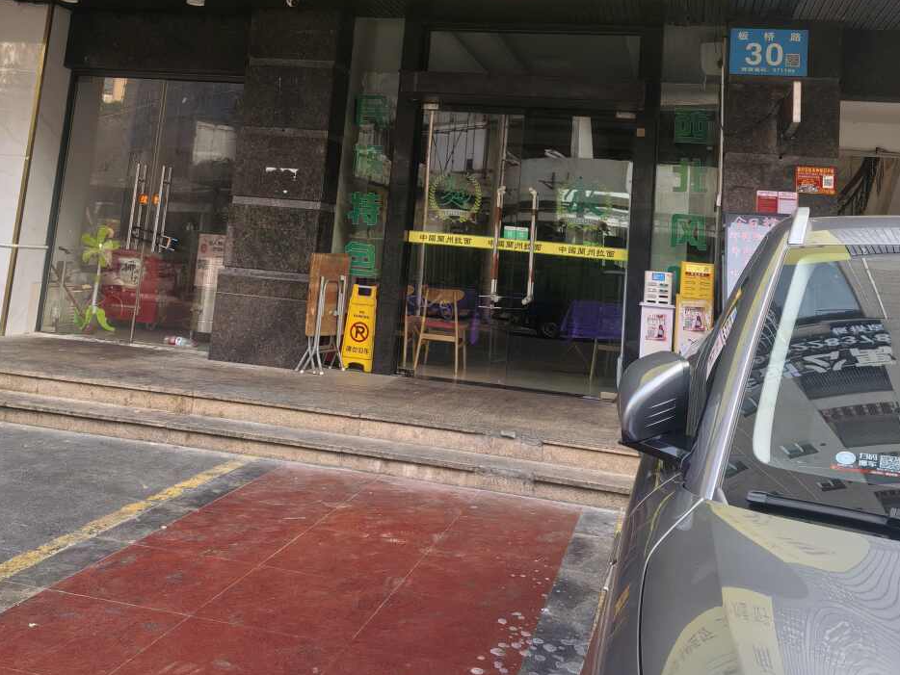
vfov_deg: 37.0
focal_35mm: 37
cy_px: 115
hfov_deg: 50.1
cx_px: 444
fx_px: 962
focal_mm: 5.52
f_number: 1.9
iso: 160
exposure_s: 1/937
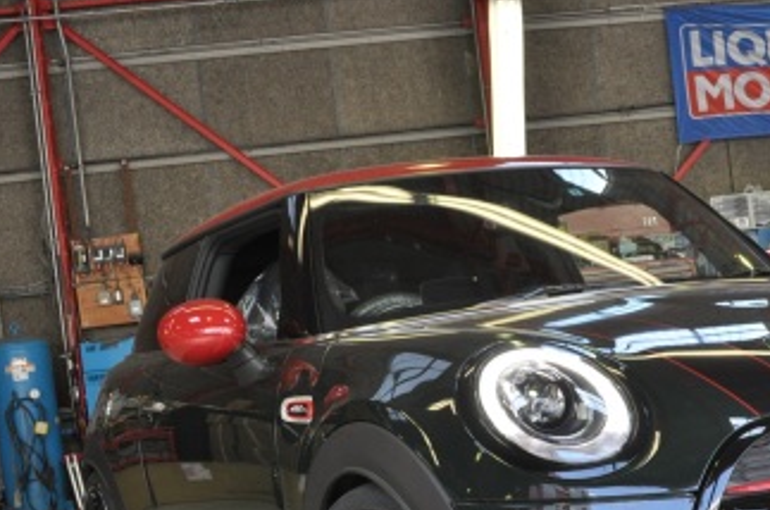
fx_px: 1473
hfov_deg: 28.7
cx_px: 603
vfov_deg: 19.4
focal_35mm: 69
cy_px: 410
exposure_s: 1/80
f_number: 8
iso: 800
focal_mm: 28
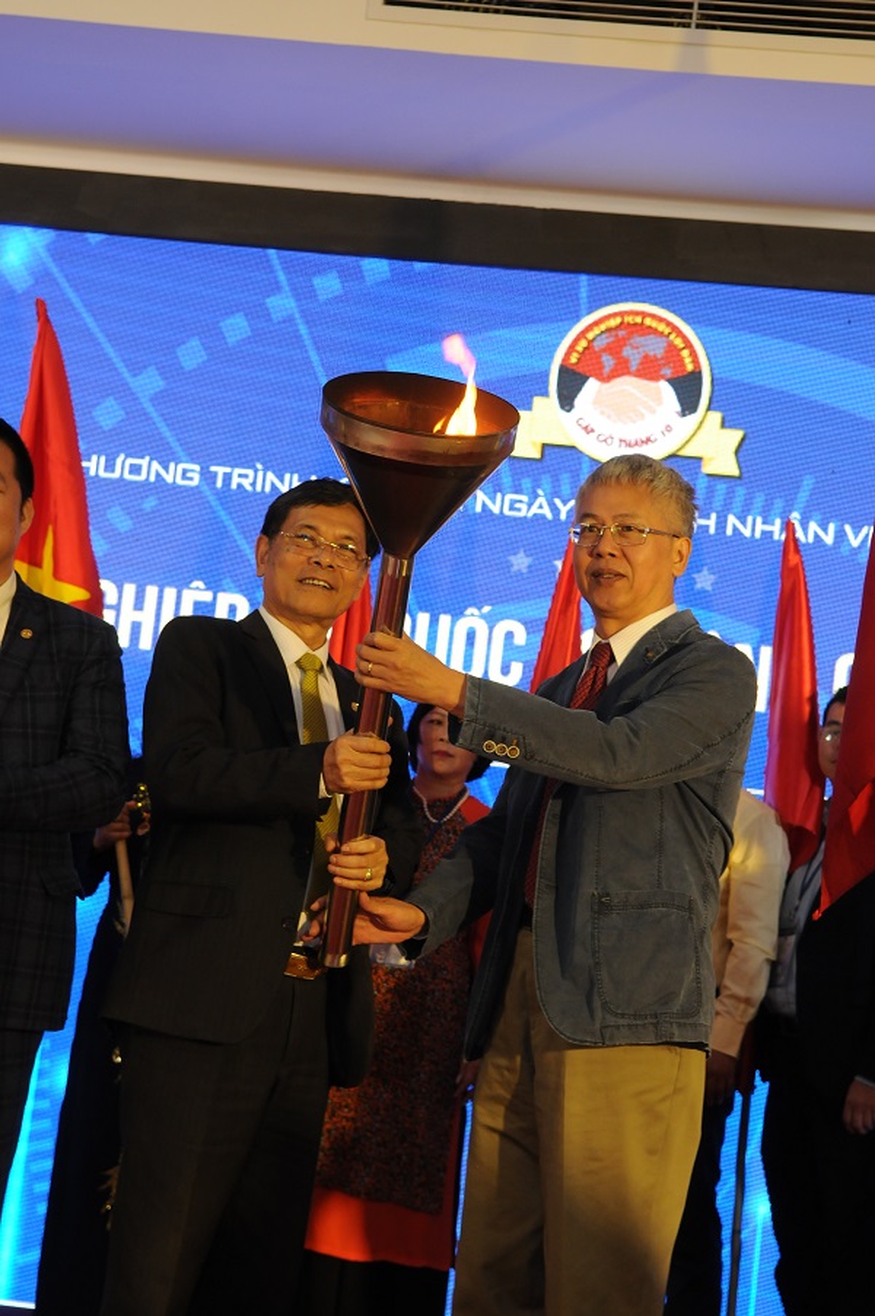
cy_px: 658
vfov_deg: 24.6
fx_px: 3015
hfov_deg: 16.5
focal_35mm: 82
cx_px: 438
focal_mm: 55
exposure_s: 1/100
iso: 800
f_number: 4.5
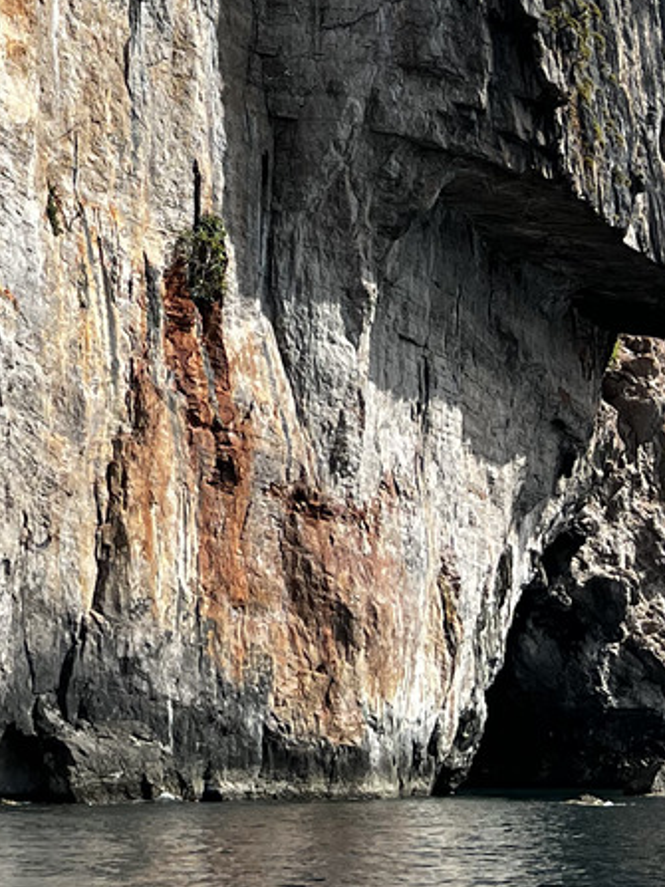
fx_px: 2383
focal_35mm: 93
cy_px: -266
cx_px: -179
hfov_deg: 15.2
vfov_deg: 19.5
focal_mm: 5.7
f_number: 1.5
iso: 50
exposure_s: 1/3257
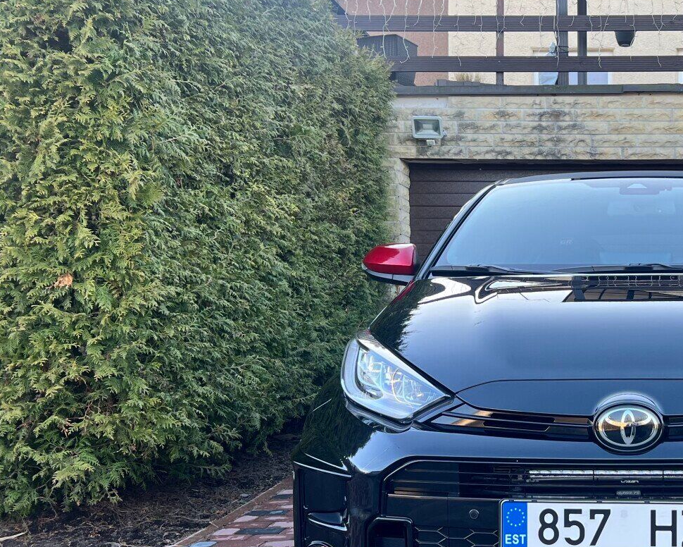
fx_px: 1031
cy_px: 325
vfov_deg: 29.6
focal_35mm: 51
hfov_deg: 34.5
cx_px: 618
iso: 40
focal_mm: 5.7
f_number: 1.5
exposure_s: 1/283
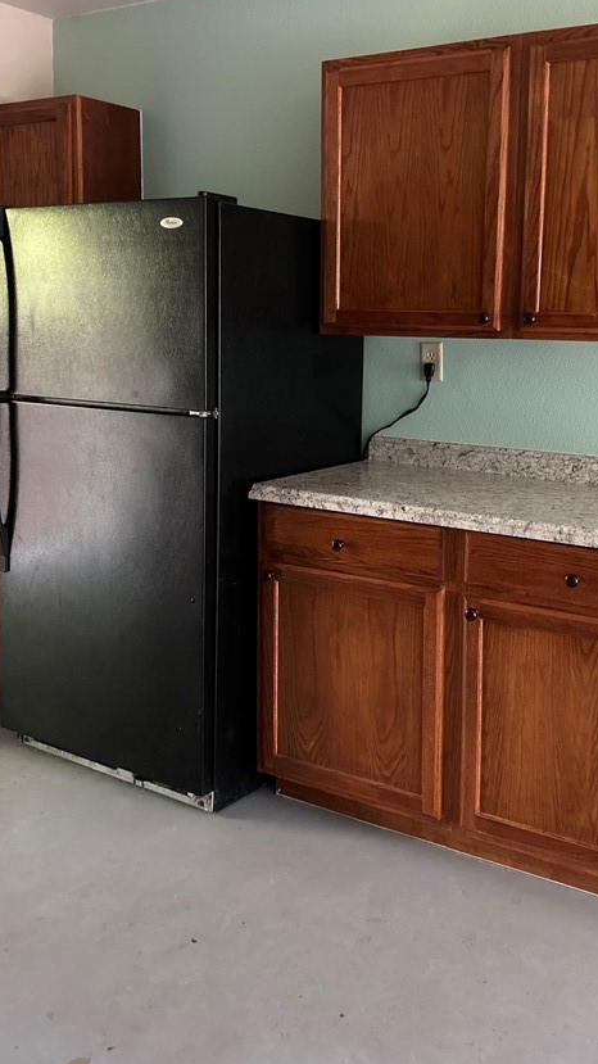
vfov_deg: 56.3
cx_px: 380
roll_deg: -0.5
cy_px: 440
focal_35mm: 35
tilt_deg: -6.6
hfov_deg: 33.5
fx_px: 987
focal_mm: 4.25
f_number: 1.8
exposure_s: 1/30
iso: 1000
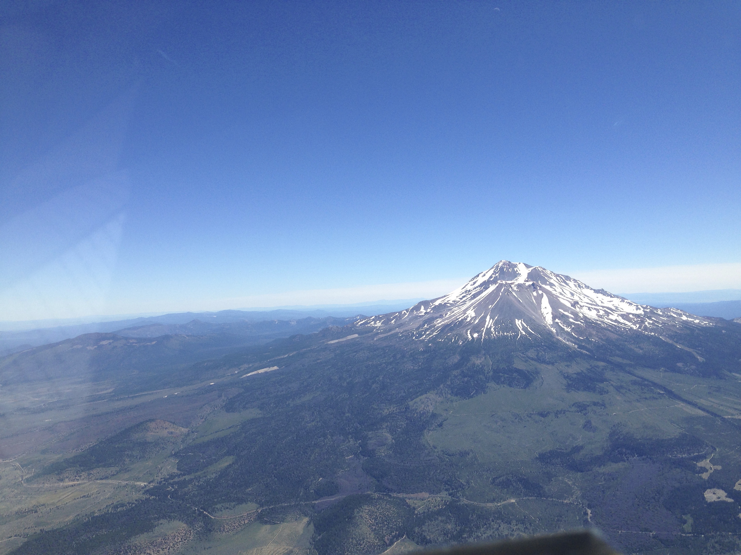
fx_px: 706
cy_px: 278
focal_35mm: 33
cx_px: 370
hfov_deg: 55.4
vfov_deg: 42.9
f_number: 2.4
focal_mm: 4.13
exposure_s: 1/1466
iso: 50
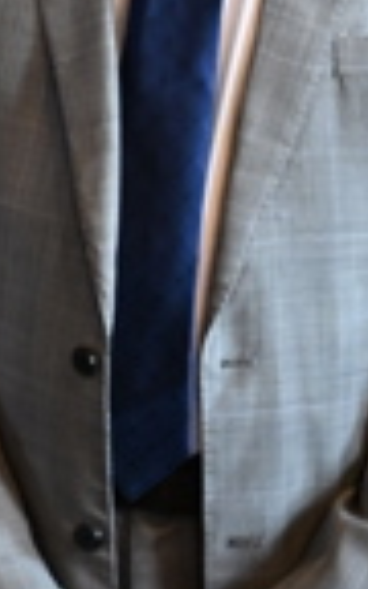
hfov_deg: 7.0
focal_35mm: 185
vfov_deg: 11.2
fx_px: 2969
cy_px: -25
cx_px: -217
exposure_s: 1/160
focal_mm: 38
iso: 5000
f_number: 2.8
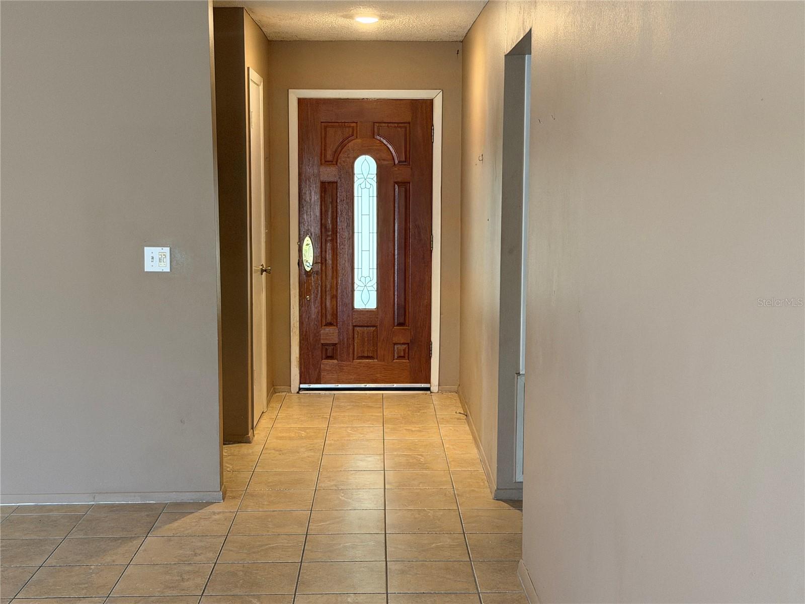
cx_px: 402
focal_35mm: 48
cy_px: 302
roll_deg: +0.4
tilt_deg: -7.4
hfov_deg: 39.7
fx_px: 1116
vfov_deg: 30.3
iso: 250
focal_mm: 6.76
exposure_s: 1/60
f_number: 1.78
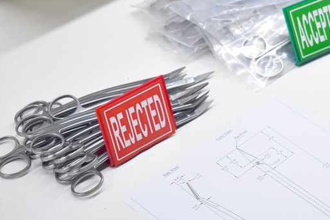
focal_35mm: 116
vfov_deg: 11.7
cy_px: 12
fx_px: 1064
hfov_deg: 17.4
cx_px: 295
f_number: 4.8
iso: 320
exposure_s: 1/160
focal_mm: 40
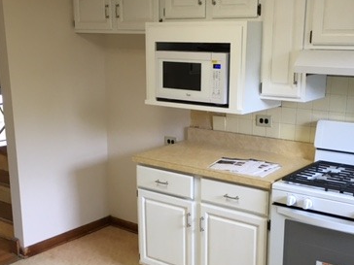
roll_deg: +0.5
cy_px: 178
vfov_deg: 28.4
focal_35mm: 51
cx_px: 183
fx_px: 522
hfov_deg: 37.5
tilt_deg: -16.4
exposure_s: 1/30
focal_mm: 4.15
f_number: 2.2
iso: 64
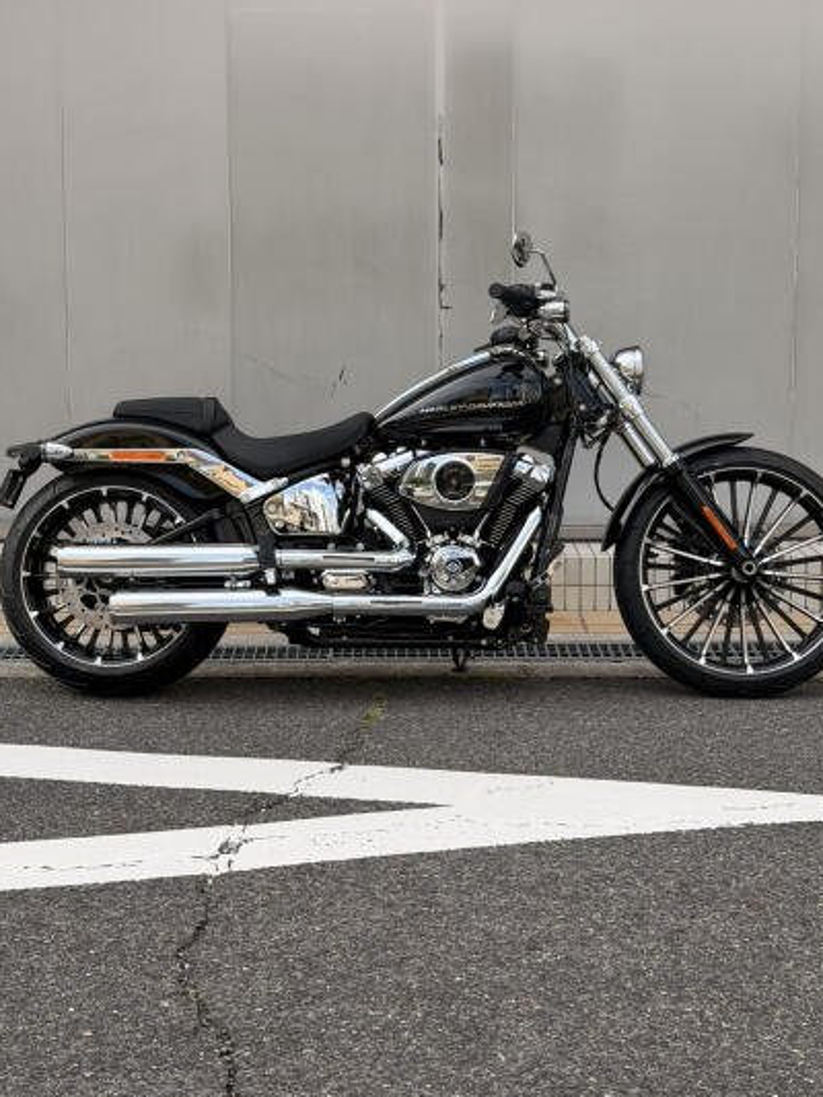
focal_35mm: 54
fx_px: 1711
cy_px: 494
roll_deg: -0.4
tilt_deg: -4.5
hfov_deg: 27.0
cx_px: 424
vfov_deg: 35.5
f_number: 1.78
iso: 64
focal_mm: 6.76
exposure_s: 1/1330
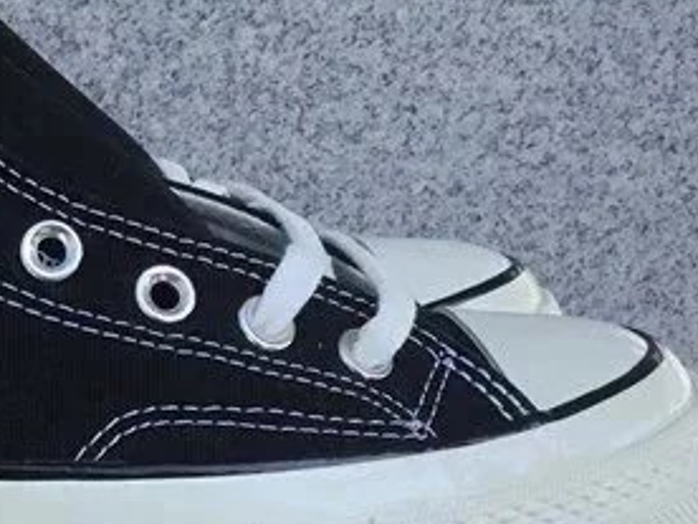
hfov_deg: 18.7
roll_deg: -1.7
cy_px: 424
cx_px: -73
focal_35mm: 101
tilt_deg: -14.4
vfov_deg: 14.6
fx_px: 2037
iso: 25
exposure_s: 1/473
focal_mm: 3.3
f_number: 2.4
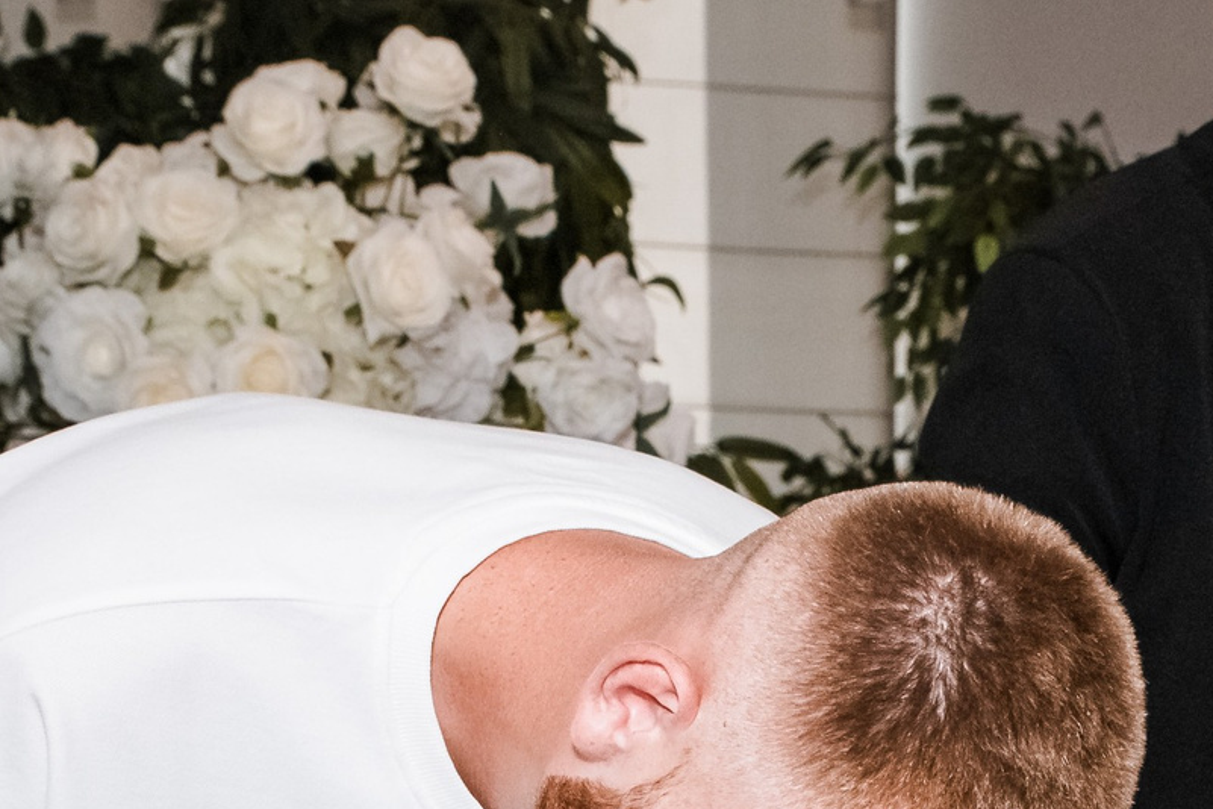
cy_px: 1172
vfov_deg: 11.5
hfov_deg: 17.6
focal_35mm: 115
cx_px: 1066
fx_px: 3875
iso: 1000
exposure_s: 1/250
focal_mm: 36
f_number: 9
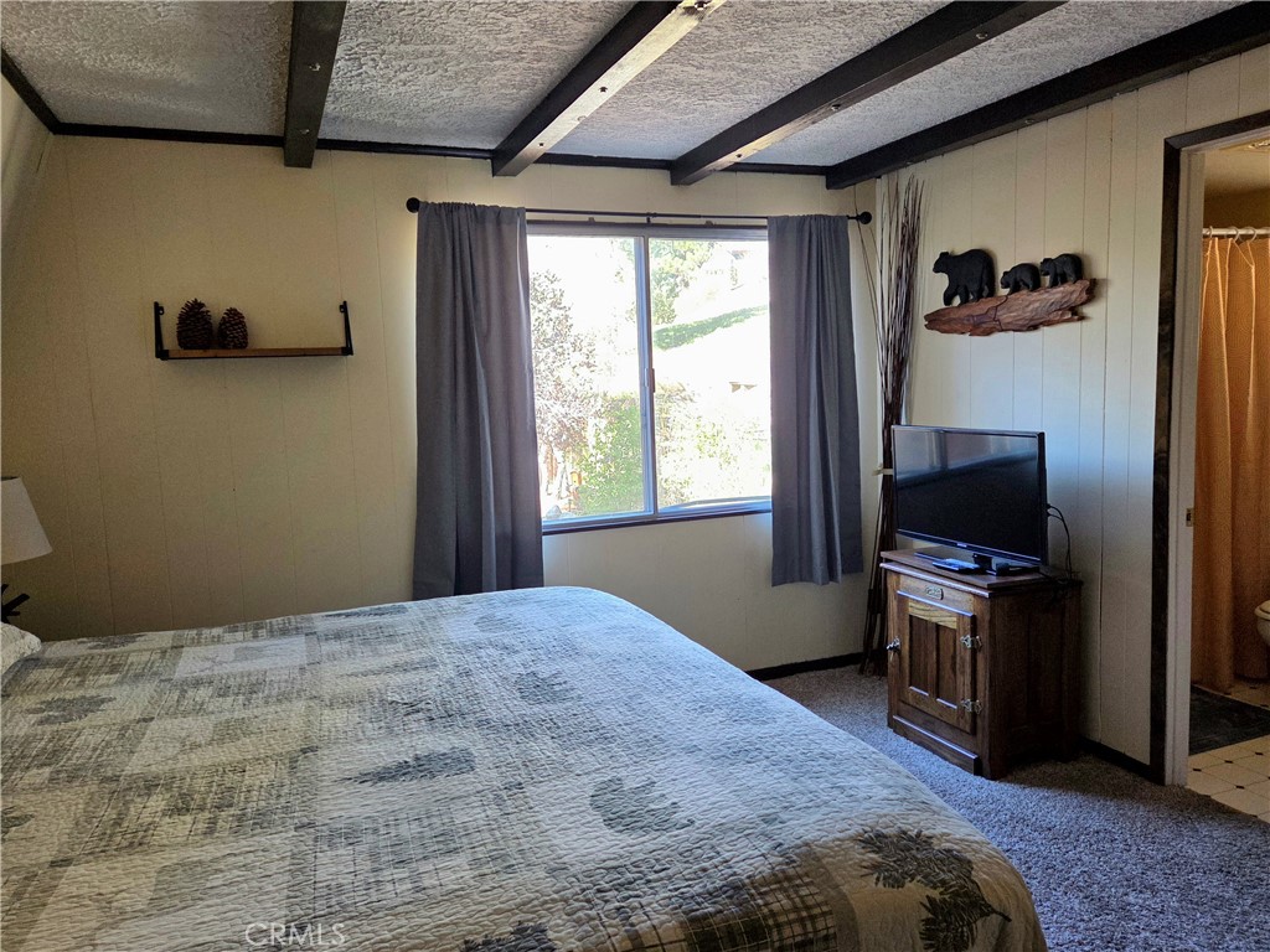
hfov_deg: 73.9
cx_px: 635
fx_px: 844
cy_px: 476
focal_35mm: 23
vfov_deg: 58.9
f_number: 1.8
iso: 250
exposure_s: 1/120
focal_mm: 5.4
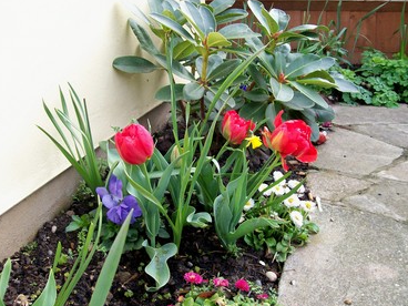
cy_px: 167
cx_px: 193
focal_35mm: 43
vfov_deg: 33.6
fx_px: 507
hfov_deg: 43.8
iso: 80
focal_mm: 6
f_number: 2.7
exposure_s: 1/139
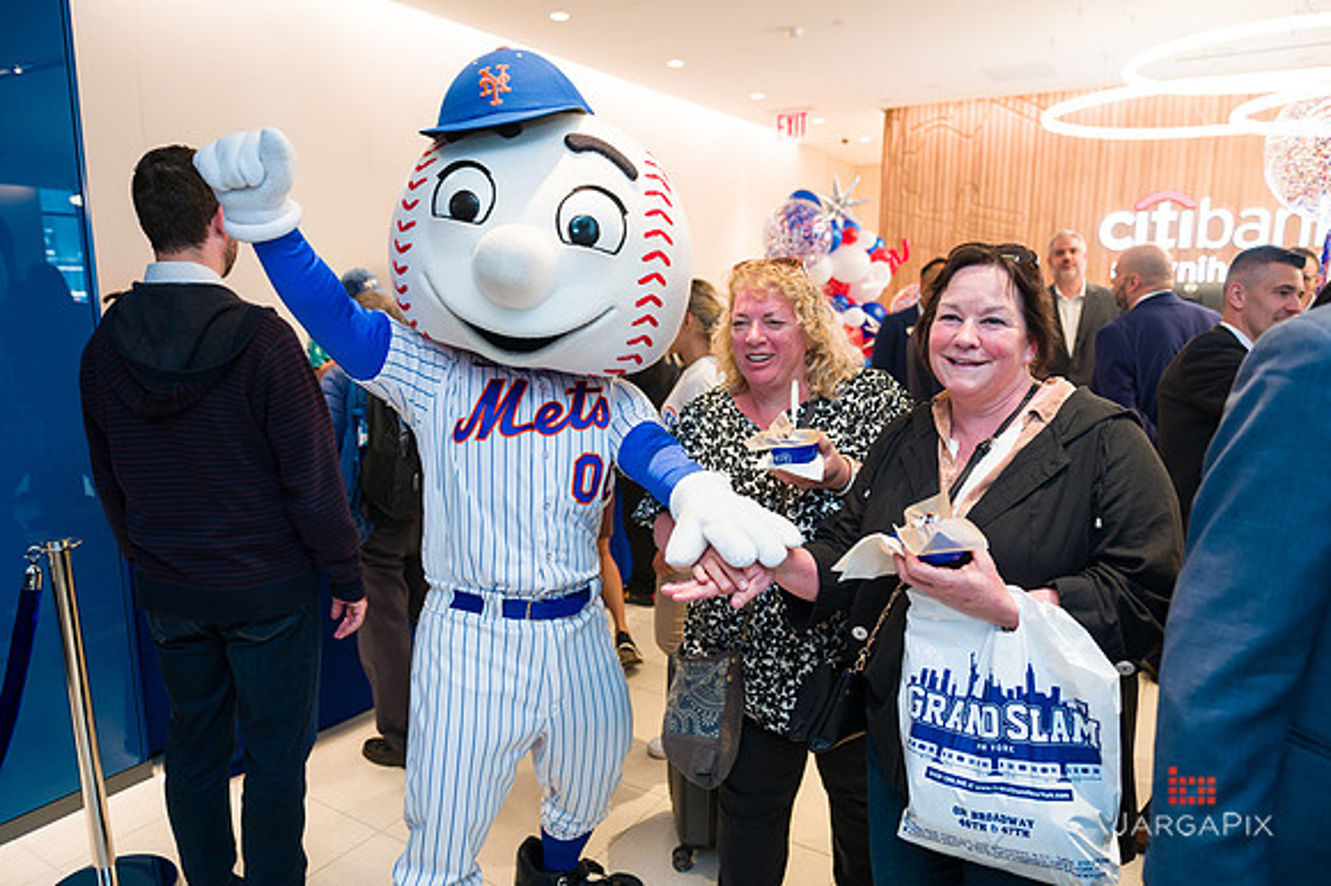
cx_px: 666
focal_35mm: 24
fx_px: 887
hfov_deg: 73.8
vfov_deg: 53.1
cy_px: 443
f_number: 4
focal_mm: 24
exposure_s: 1/200
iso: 400
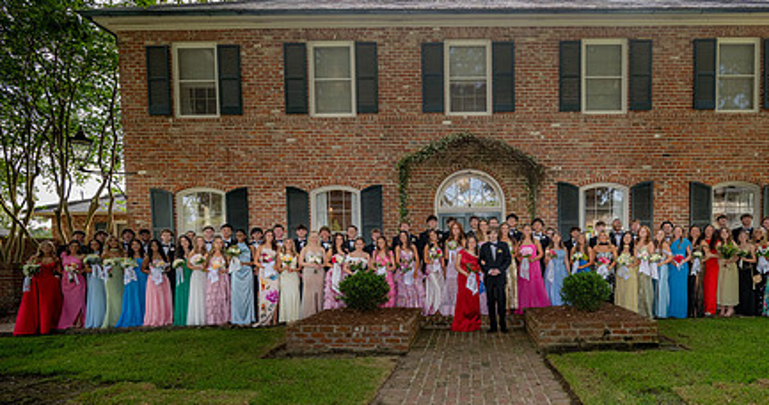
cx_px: 474
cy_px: 271
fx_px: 422
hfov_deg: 83.3
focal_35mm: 21
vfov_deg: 50.3
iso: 800
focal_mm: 14
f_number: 8
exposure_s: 1/160
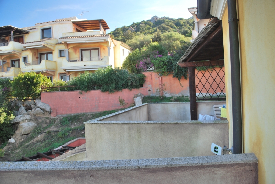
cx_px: 138
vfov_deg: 48.1
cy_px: 92
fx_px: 207
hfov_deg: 67.3
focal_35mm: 27
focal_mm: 18
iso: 200
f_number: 5
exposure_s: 1/100
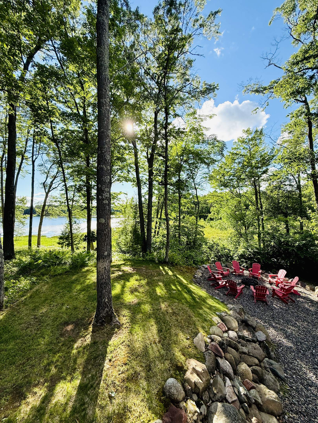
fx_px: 171
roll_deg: +0.4
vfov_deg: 102.1
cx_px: 159
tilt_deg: +0.5
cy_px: 212
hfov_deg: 85.7
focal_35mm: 14
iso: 64
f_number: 2.2
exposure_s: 1/694
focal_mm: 2.22
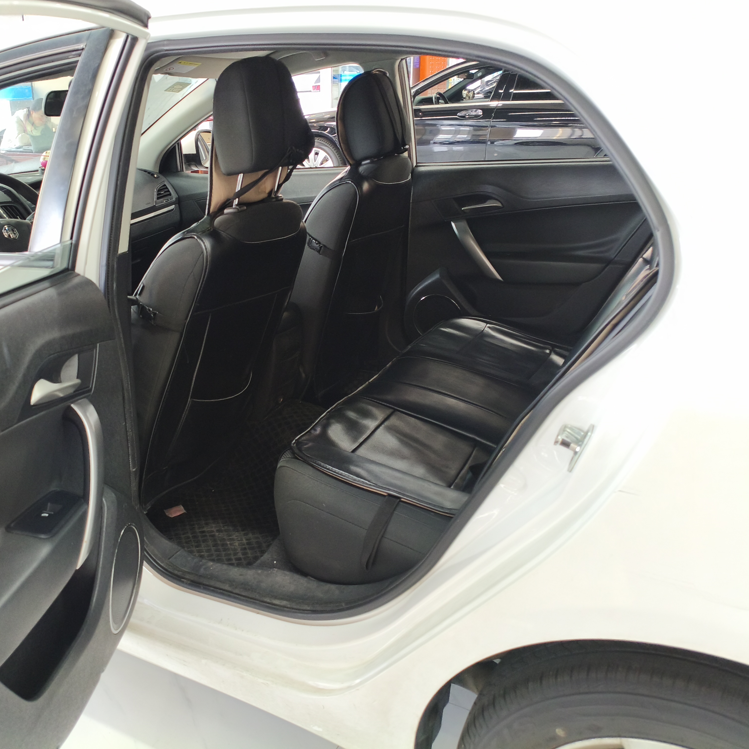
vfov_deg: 52.5
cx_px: 262
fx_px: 759
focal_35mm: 31
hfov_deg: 51.7
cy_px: 372
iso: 320
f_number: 1.5
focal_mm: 4.94
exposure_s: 1/100
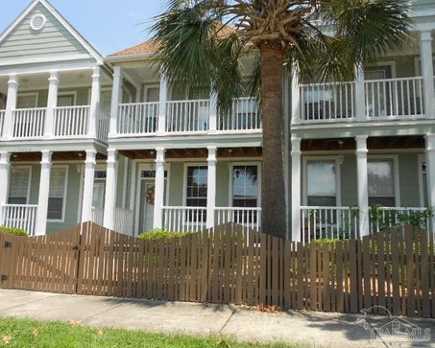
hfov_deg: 62.1
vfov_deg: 51.6
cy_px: 177
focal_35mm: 28
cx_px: 201
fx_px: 361
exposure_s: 1/640
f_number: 3.2
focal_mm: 4.6
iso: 80
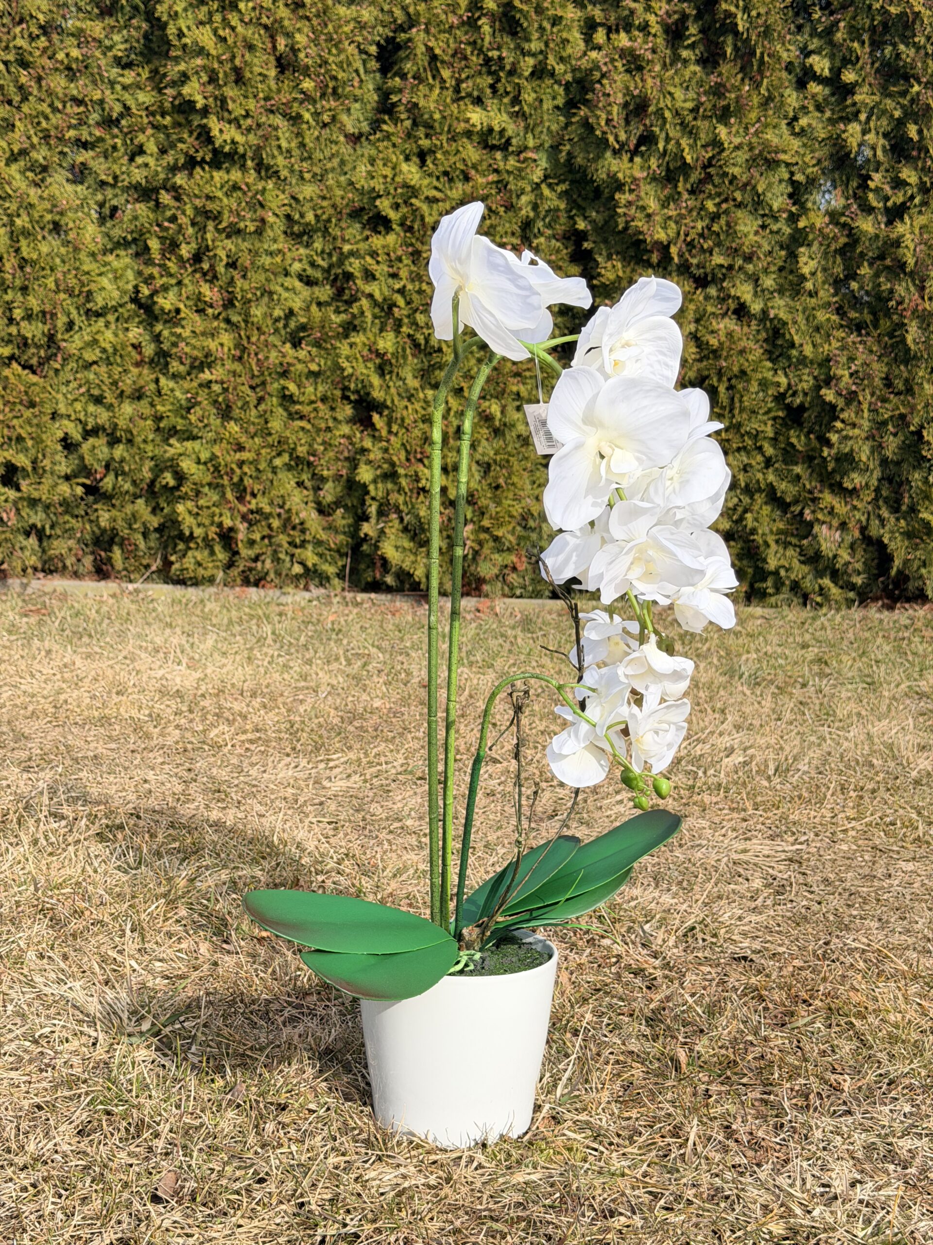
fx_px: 1725
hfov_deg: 30.3
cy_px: 622
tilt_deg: -6.5
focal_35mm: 48
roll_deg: -1.3
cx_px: 466
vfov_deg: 39.7
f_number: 1.78
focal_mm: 6.76
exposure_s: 1/2865
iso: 64
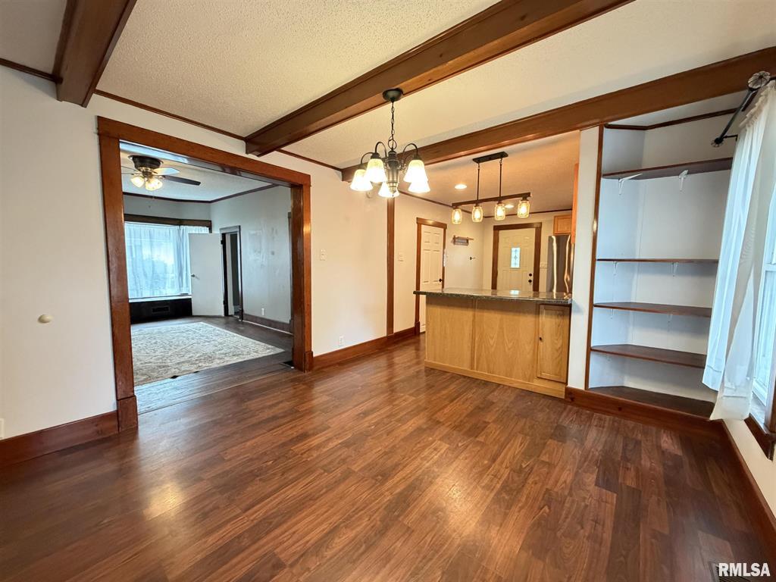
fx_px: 314
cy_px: 291
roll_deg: -0.3
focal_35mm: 14
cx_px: 388
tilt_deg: -5.3
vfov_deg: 85.7
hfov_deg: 102.1
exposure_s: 1/60
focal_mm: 2.22
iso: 640
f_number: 2.2
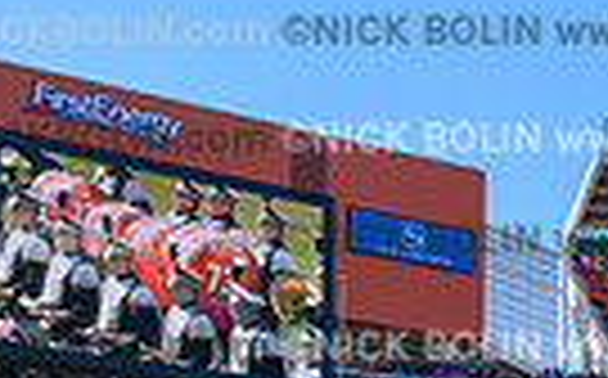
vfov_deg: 11.6
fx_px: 1738
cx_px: 626
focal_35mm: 105
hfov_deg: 19.2
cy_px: 659
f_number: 8
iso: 1000
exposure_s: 1/2500
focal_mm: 24
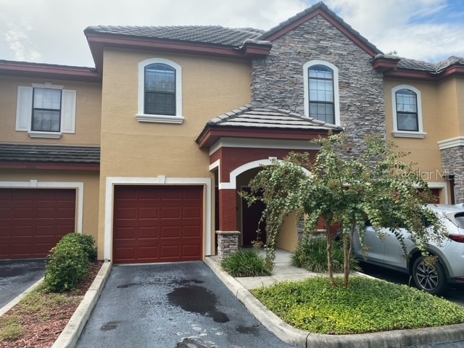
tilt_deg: +8.1
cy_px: 174
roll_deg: -0.2
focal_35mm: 26
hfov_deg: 67.3
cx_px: 232
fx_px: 349
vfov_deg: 53.1
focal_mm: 4.25
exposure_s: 1/1007
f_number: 1.8
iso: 32
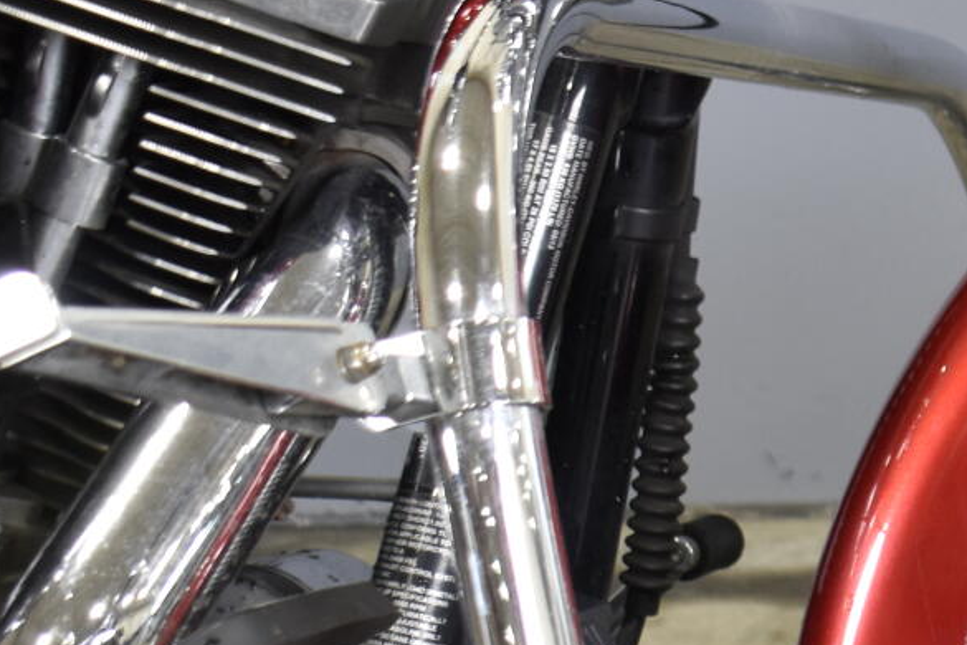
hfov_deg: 12.9
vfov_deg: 9.1
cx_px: 1565
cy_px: 738
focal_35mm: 149
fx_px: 3994
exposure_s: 1/15
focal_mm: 29
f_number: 4.2
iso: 400
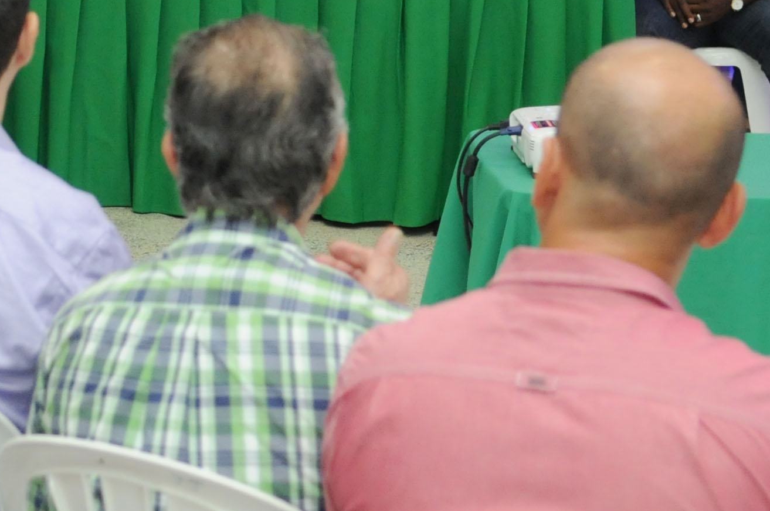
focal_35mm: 147
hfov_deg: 13.9
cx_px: 107
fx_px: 3140
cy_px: -157
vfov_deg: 9.2
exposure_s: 1/125
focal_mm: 30
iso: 800
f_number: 3.2
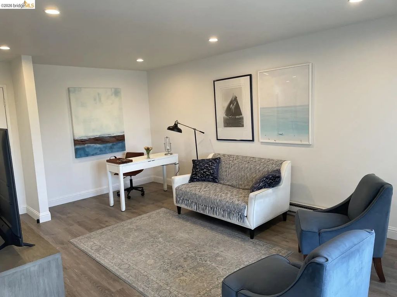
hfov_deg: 67.3
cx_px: 198
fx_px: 298
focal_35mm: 26
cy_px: 148
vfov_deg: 53.1
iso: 125
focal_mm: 4.2
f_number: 1.6
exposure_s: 1/120
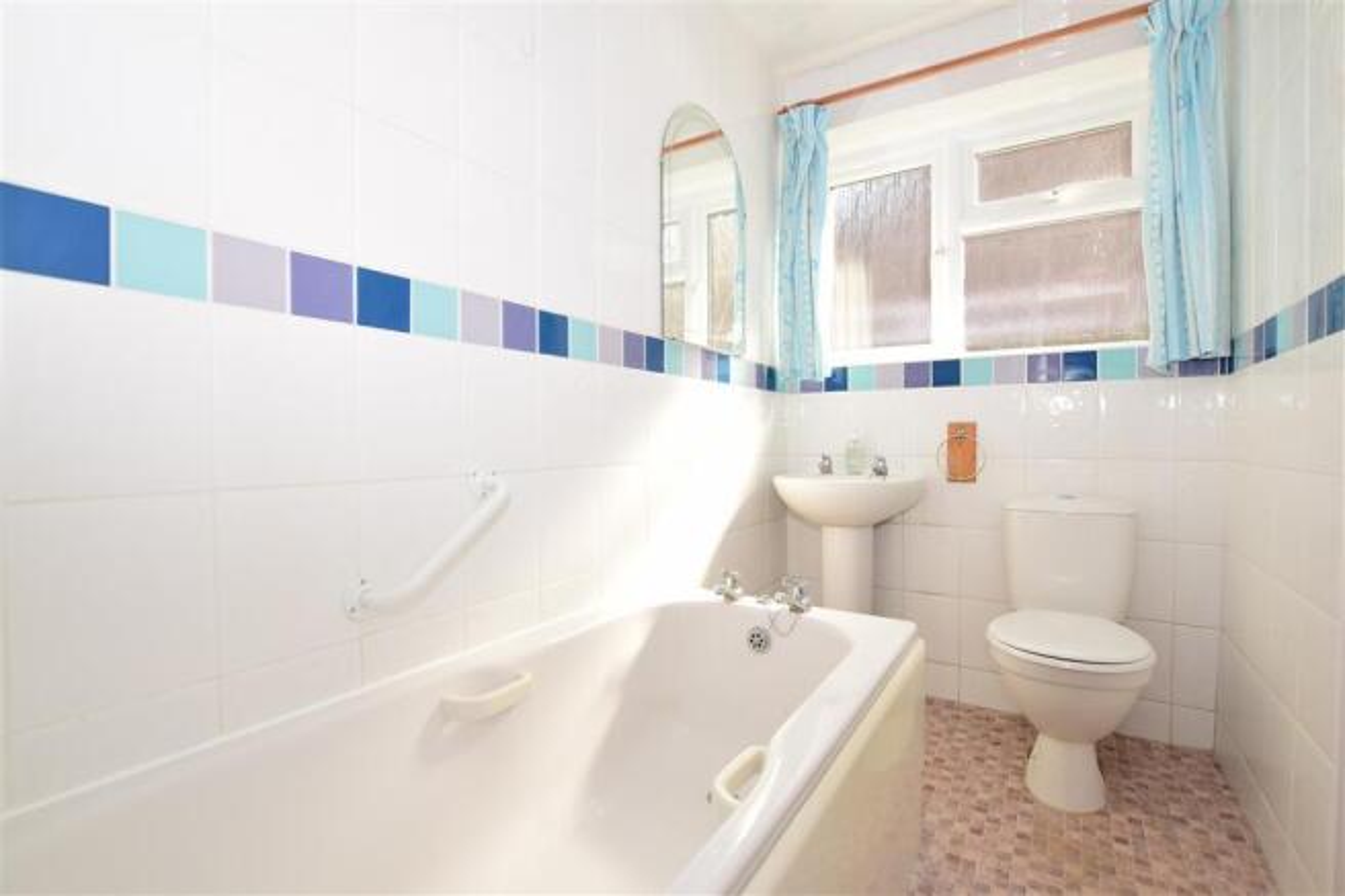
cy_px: 448
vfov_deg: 77.3
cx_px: 672
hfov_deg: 100.4
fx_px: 560
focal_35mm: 15
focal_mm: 10
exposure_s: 1/160
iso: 400
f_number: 6.3
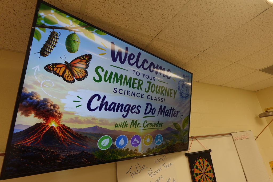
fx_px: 152
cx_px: 136
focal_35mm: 20
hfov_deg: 84.0
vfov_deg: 61.9
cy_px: 91
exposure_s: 1/100
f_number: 2
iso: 125
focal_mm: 7.6
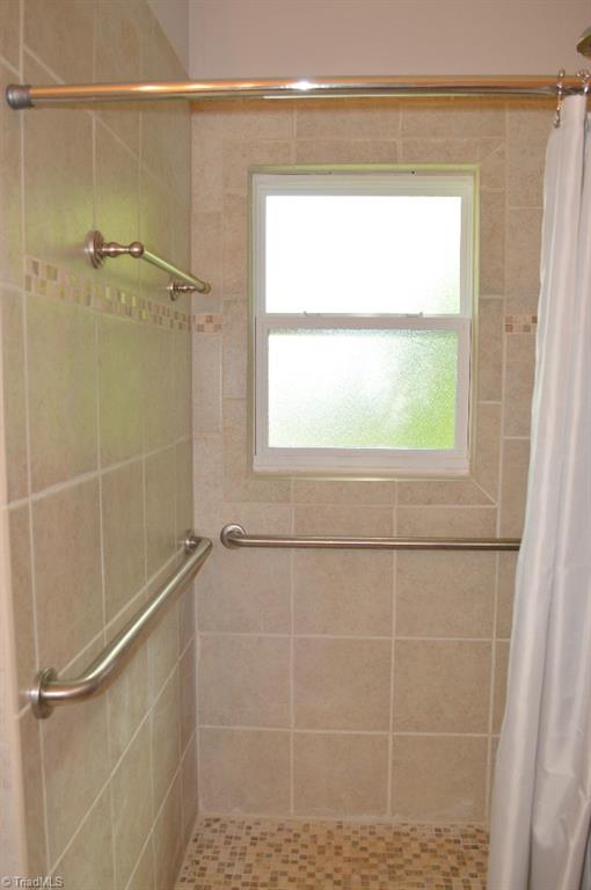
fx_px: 667
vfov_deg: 67.4
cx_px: 296
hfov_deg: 47.8
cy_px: 445
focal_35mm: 27
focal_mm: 18
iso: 400
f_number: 3.5
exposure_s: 1/60
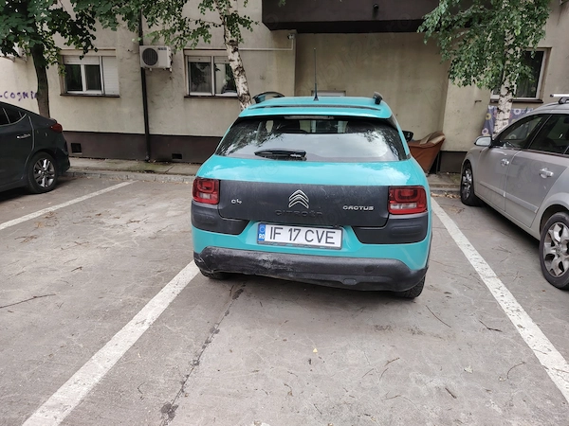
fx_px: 394
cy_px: 213
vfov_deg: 56.8
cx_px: 284
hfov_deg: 71.6
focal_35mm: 24
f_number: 1.75
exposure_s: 1/50
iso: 118
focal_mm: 5.25
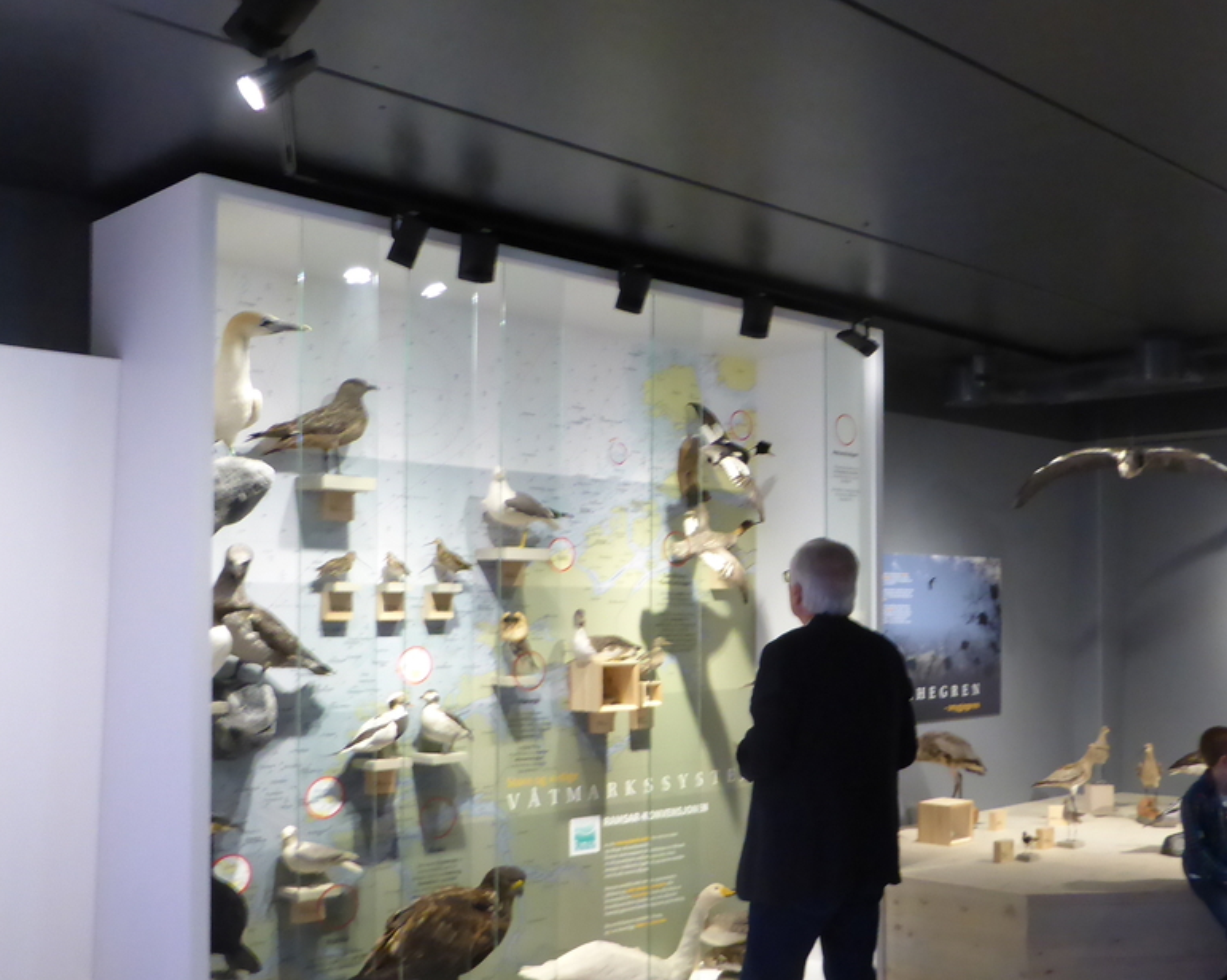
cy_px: 571
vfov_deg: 39.0
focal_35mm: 38
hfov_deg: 46.6
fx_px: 1379
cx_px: 883
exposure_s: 1/10
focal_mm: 4.3
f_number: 3.3
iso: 400
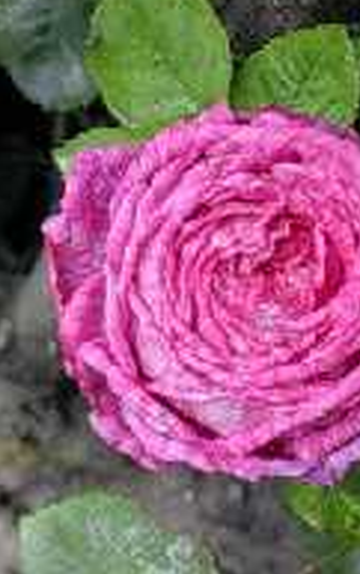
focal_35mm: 147
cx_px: 60
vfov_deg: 14.2
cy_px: 265
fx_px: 2302
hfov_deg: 8.9
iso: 70
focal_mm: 10.2
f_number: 3.6
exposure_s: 1/161
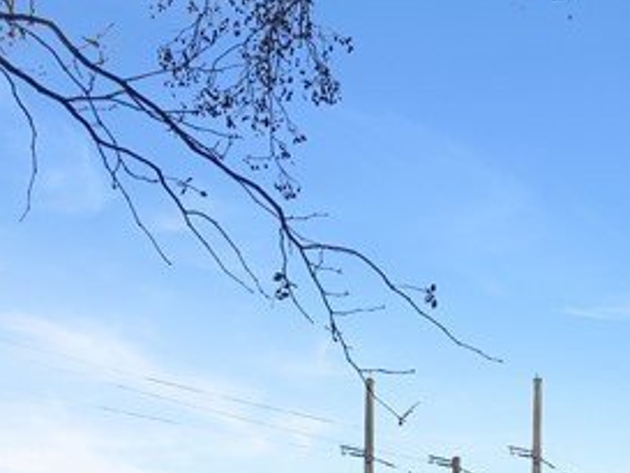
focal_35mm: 90
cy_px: 591
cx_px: 879
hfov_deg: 19.6
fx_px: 1639
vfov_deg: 15.7
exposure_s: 1/6700
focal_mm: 6.76
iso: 80
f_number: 1.8
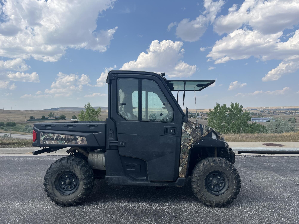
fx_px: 225
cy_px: 112
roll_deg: +1.5
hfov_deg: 67.3
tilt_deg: -0.7
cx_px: 150
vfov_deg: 53.1
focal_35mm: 26
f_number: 1.6
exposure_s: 1/3623
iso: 50
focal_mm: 5.1
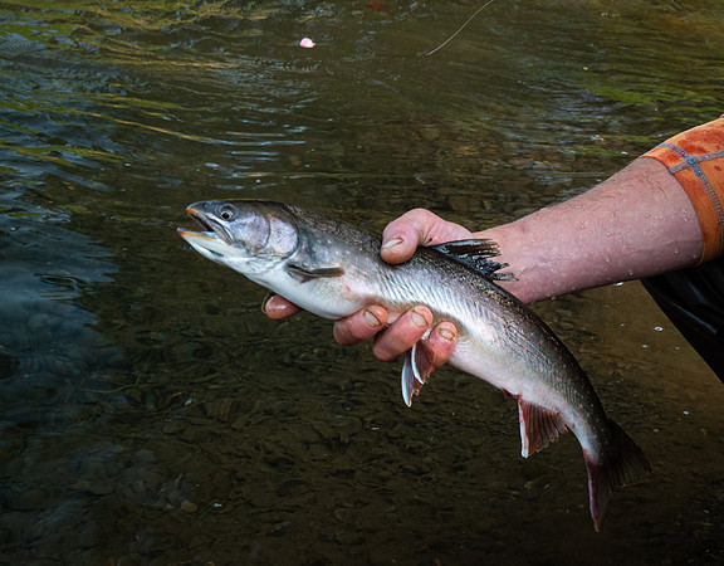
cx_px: 640
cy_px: 463
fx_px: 1612
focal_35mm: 76
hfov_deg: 24.6
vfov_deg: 19.7
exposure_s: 1/100
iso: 500
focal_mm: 18
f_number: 5
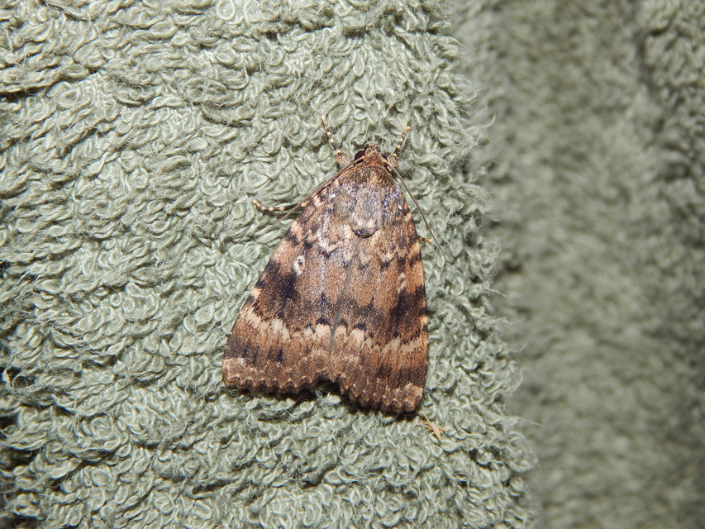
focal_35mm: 85
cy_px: 264
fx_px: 1731
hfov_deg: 23.0
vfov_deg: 17.4
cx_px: 352
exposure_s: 1/30
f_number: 8.6
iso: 200
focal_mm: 15.3
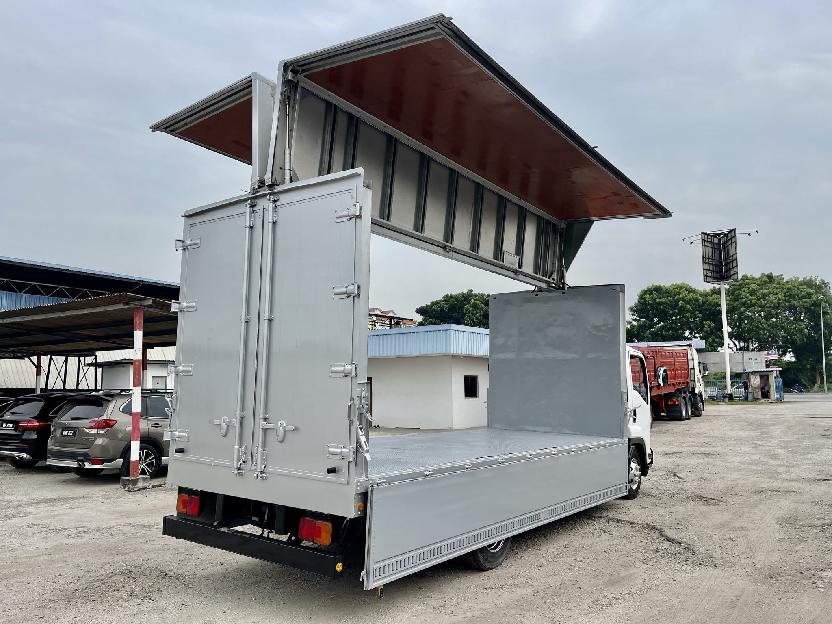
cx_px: 416
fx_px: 625
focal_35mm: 26
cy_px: 312
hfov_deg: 67.3
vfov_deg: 53.1
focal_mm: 5.1
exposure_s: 1/4348
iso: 32
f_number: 1.6
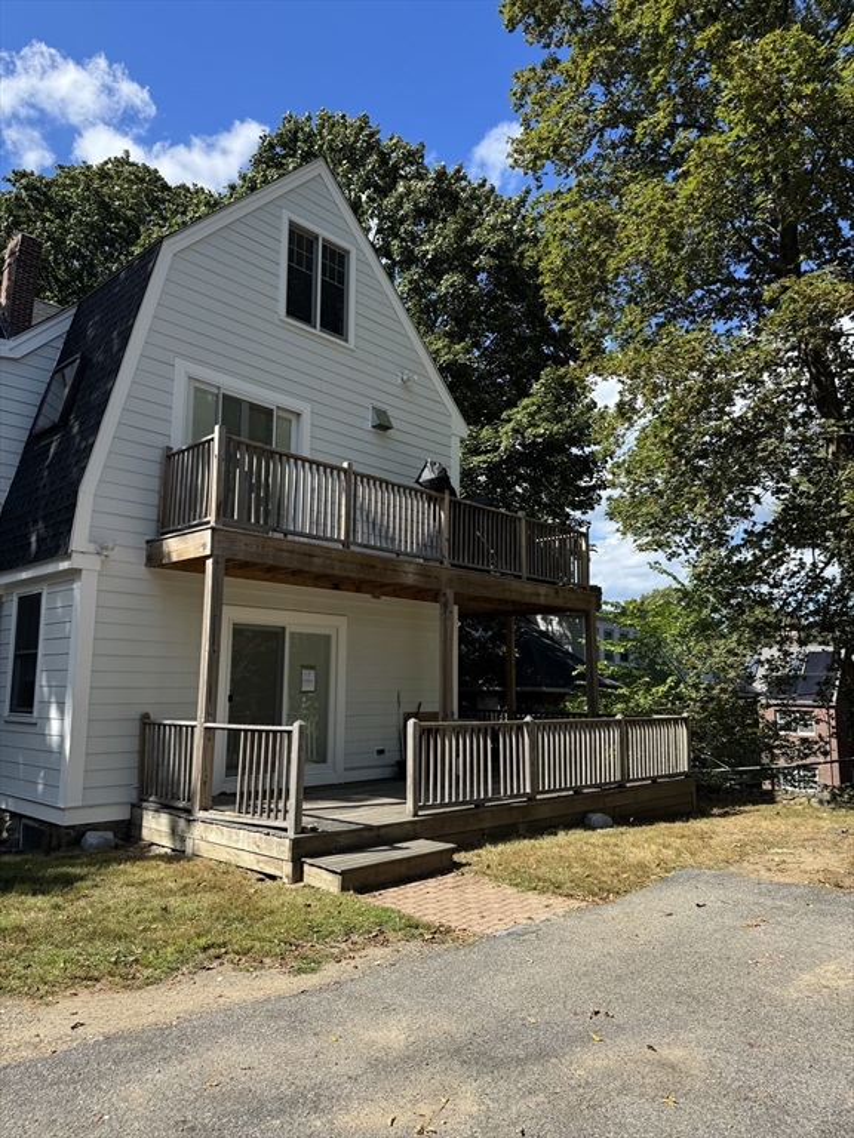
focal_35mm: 24
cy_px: 569
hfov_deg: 56.8
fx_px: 789
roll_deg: -0.8
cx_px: 427
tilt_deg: +8.6
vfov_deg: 71.6
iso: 80
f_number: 1.78
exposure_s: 1/2252
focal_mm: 6.76
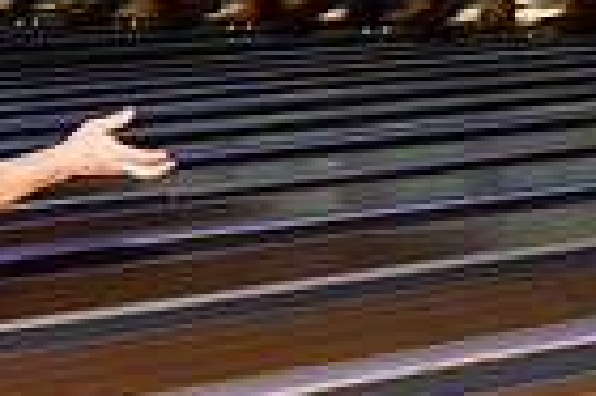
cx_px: 336
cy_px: 496
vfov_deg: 9.8
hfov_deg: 15.0
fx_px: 2265
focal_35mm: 137
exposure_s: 1/100
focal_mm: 33
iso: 2000
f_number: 5.6
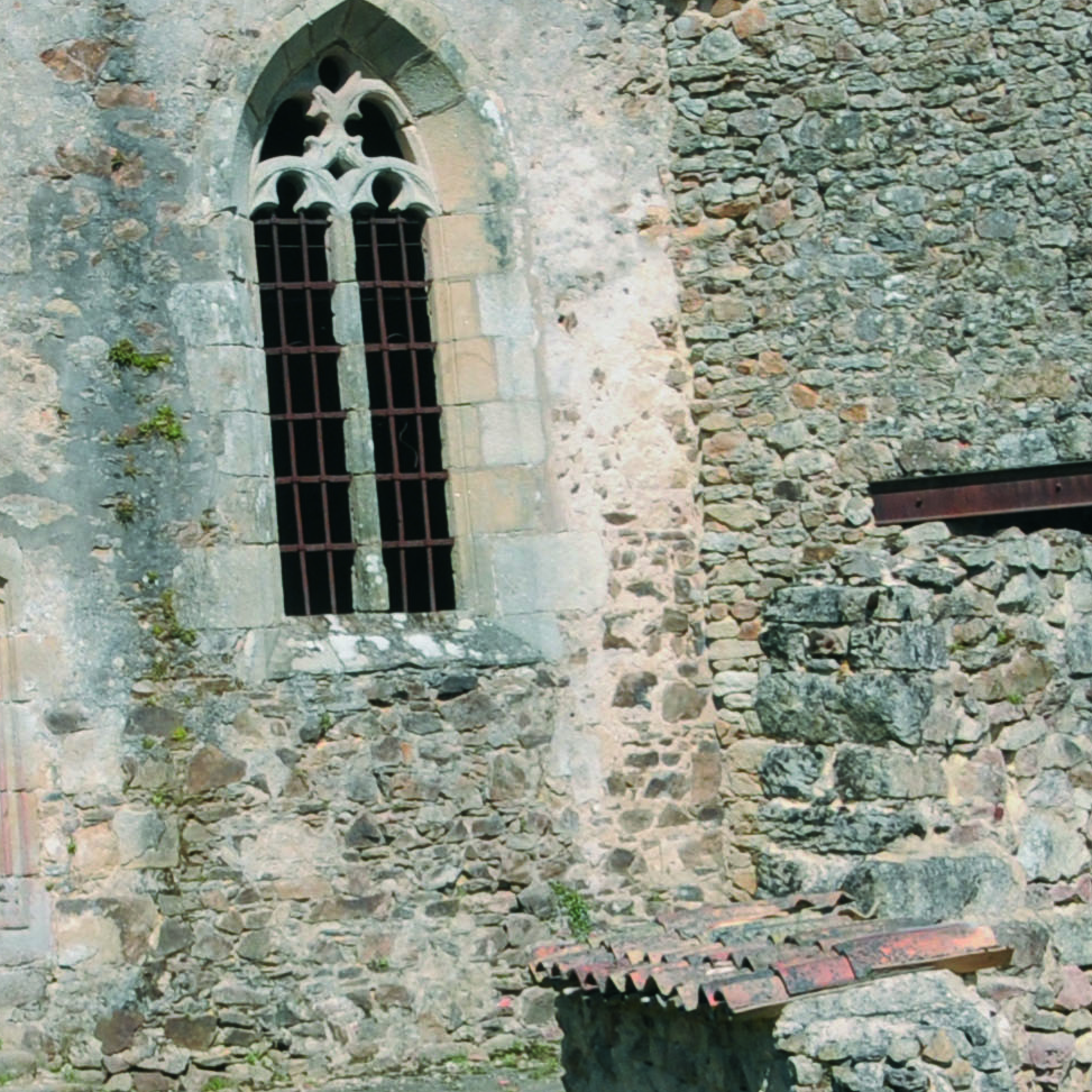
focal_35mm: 101
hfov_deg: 15.6
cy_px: -194
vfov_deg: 16.6
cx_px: -634
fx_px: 3605
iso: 200
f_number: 9
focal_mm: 18
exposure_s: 1/320
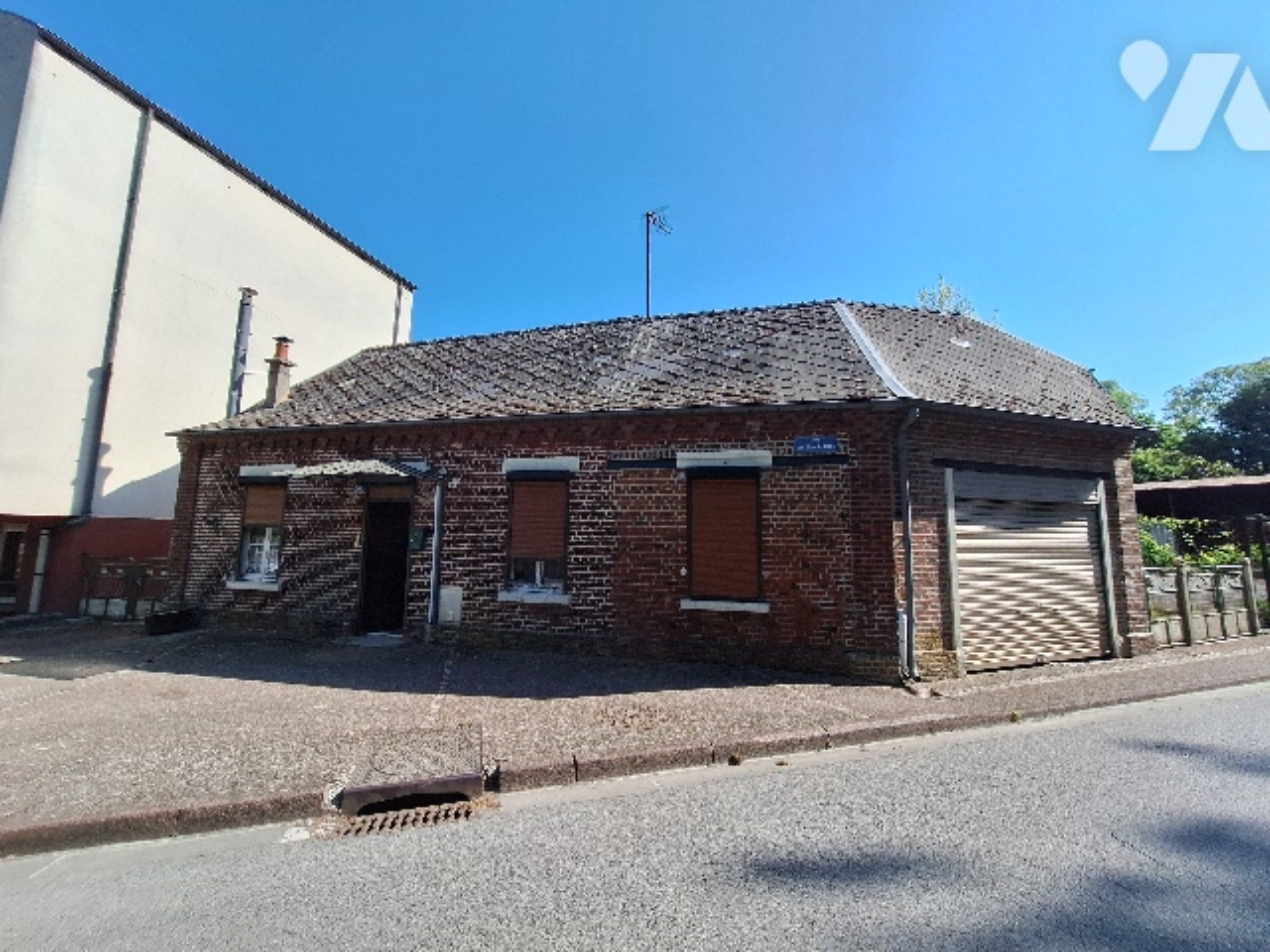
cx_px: 635
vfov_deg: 89.9
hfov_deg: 106.2
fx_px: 477
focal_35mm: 13
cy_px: 476
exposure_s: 1/2146
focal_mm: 1.74
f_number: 2.2
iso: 40
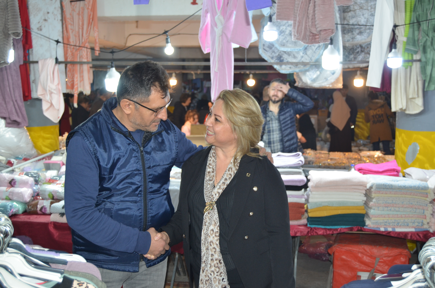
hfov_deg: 46.5
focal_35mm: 42
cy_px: 144
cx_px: 218
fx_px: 506
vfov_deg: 31.8
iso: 500
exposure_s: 1/60
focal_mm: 28
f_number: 4
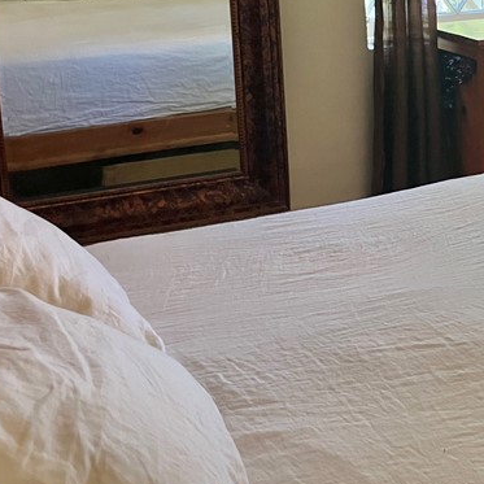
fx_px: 1076
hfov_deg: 23.8
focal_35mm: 68
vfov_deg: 25.0
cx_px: 526
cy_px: 108
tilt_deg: -12.3
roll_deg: +1.6
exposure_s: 1/60
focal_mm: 3.99
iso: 125
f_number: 1.8
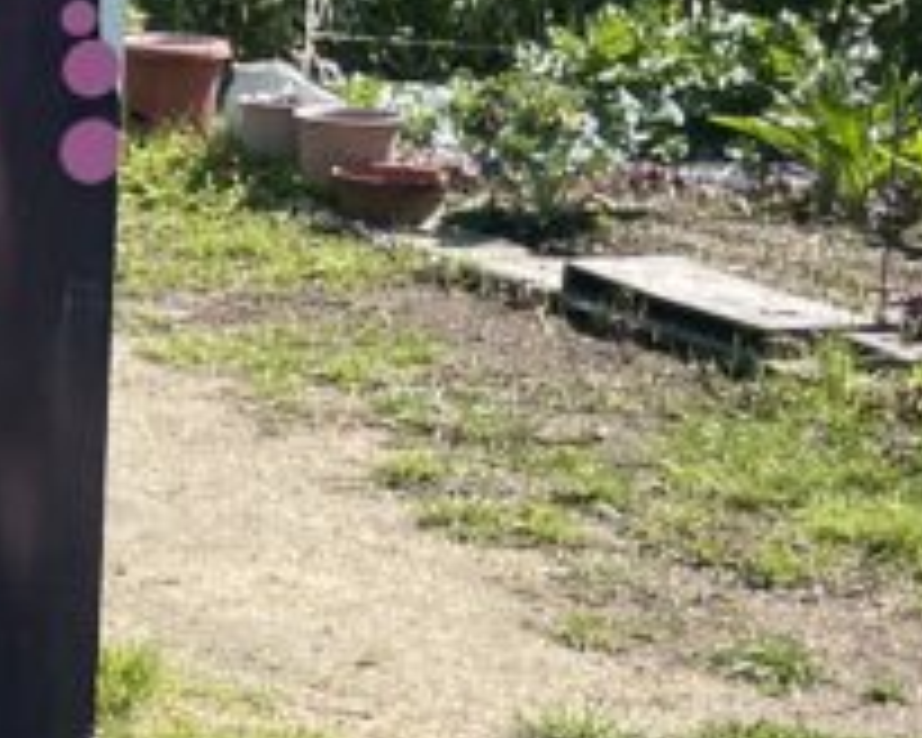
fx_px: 3466
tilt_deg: -8.4
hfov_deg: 12.2
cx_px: -1259
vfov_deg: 12.1
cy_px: 252
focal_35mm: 127
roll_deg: +0.5
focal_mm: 4.2
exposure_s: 1/1742
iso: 32
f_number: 1.6
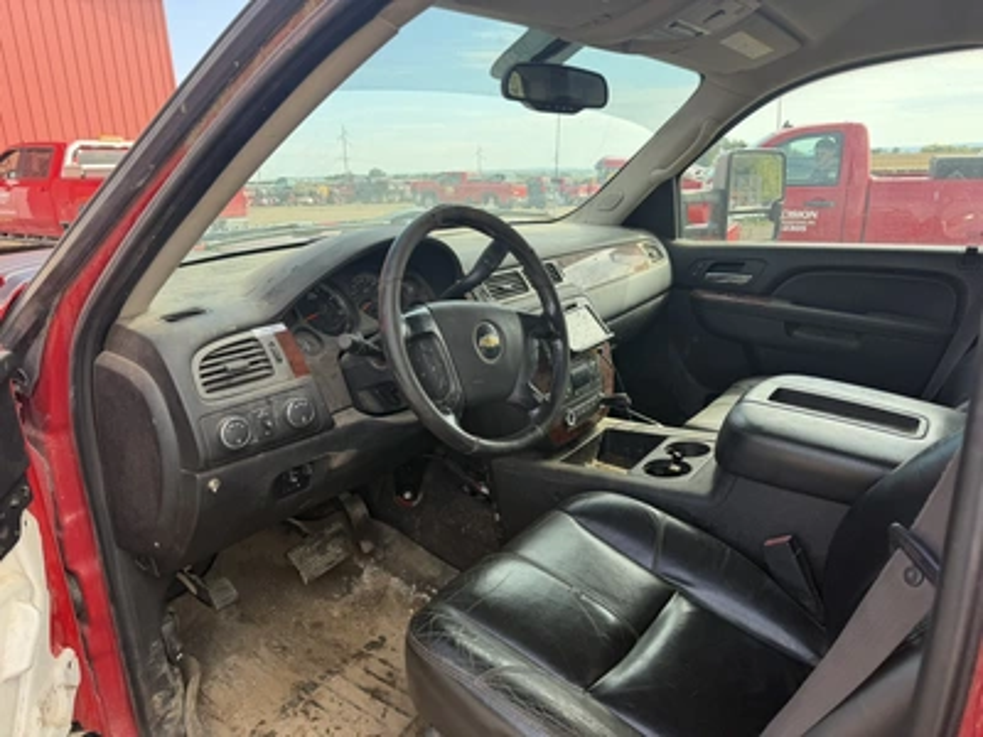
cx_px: 492
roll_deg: +1.3
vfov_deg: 56.8
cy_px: 368
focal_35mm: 24
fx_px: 682
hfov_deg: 71.6
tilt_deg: -20.9
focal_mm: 6.76
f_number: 1.78
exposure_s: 1/440
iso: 80
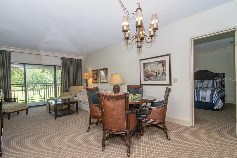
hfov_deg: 95.0
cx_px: 118
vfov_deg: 72.1
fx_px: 109
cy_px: 79
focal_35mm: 16
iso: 1000
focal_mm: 11
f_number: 7.1
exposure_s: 1/125
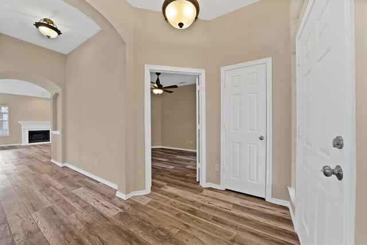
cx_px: 184
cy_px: 122
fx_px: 122
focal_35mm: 12
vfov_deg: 90.0
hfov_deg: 112.6
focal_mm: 12
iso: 640
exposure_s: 1.6
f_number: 9
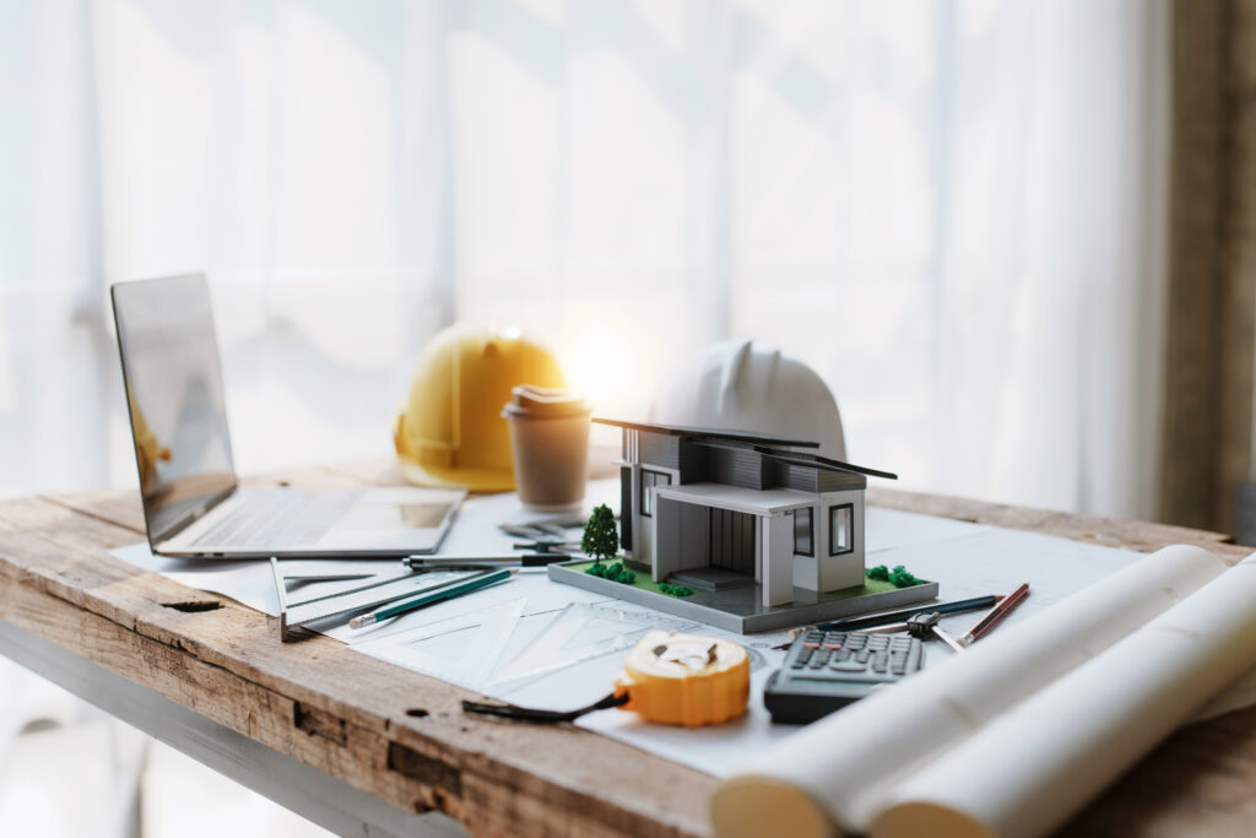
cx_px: 628
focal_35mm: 50
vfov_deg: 27.0
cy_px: 419
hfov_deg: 39.6
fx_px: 1745
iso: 125
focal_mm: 50
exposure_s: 1/500
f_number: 2.8
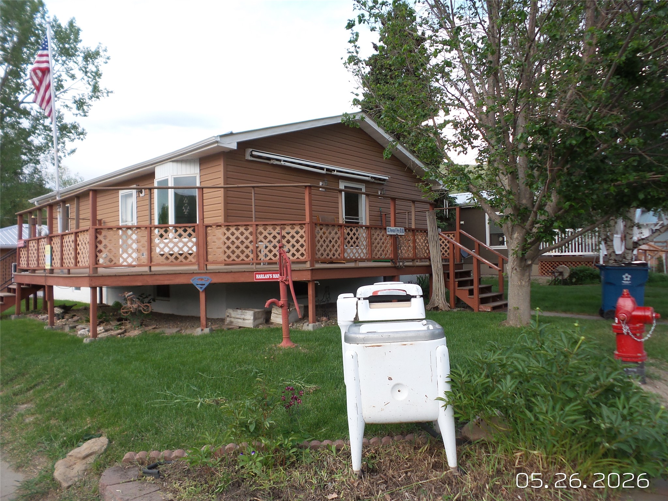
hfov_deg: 73.9
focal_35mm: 23
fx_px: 444
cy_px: 250
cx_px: 334
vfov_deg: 58.9
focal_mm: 4.1
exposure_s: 1/100
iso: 100
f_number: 3.5
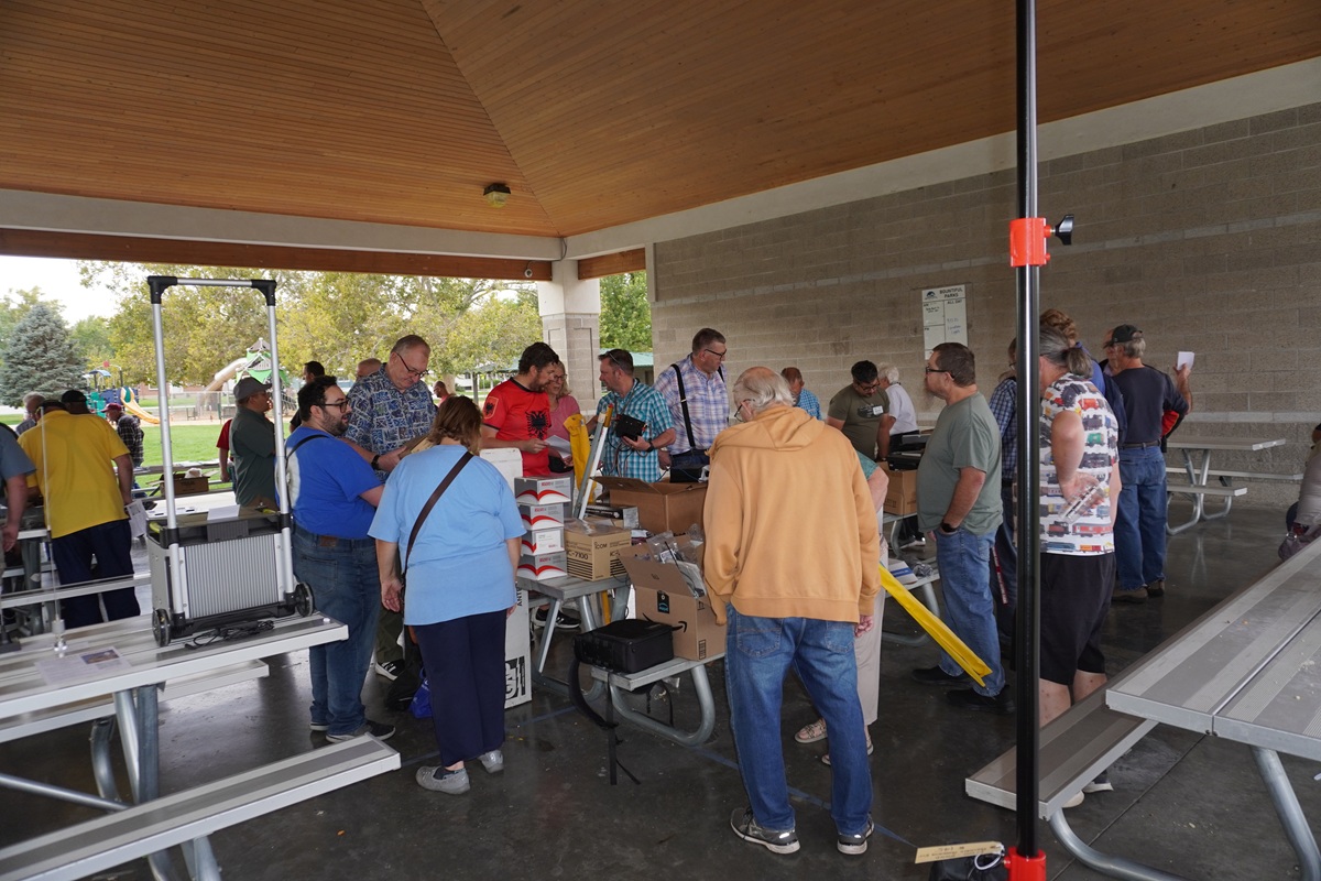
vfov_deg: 53.1
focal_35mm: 24
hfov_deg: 73.7
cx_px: 660
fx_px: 881
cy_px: 440
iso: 250
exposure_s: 1/160
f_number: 4
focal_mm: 16
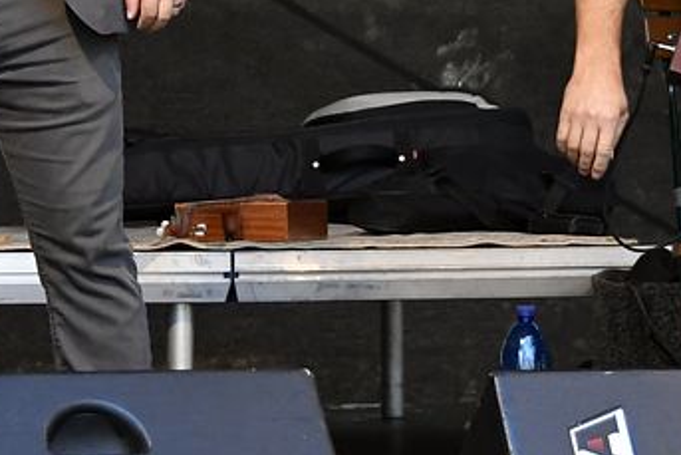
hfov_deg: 6.5
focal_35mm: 315
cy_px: -52
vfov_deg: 4.4
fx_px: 5961
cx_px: 177
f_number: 5
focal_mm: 60
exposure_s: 1/500
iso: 2000
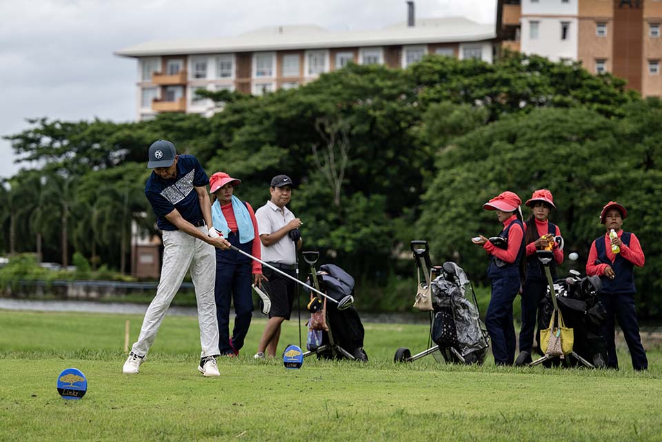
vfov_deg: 14.6
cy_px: 221
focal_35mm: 94
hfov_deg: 21.7
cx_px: 331
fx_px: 1728
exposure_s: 1/3200
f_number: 2.8
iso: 320
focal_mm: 94
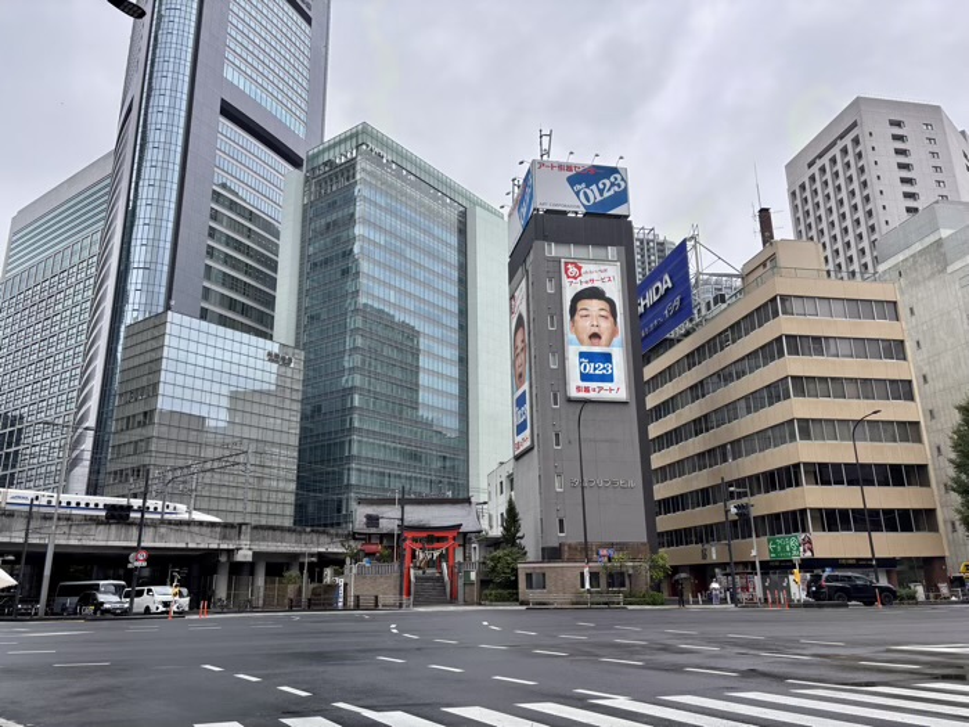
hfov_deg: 67.3
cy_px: 364
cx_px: 484
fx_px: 728
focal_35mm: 26
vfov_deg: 53.1
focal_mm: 5.96
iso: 50
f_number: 1.6
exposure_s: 1/1080
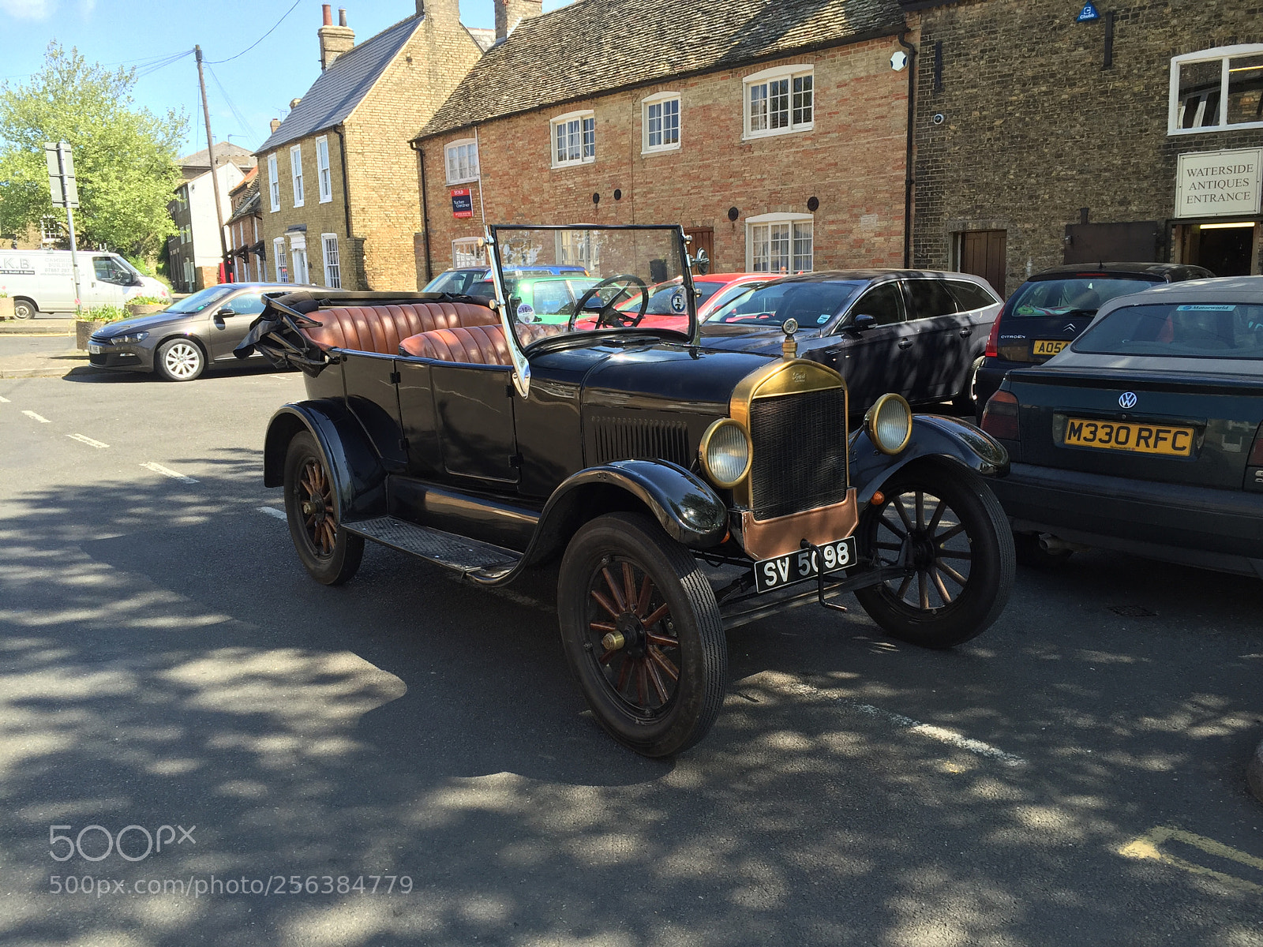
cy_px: 474
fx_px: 1058
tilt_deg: -9.6
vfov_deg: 48.2
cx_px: 632
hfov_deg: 61.7
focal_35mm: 29
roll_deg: +0.9
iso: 32
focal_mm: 4.15
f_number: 2.2
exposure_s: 1/476
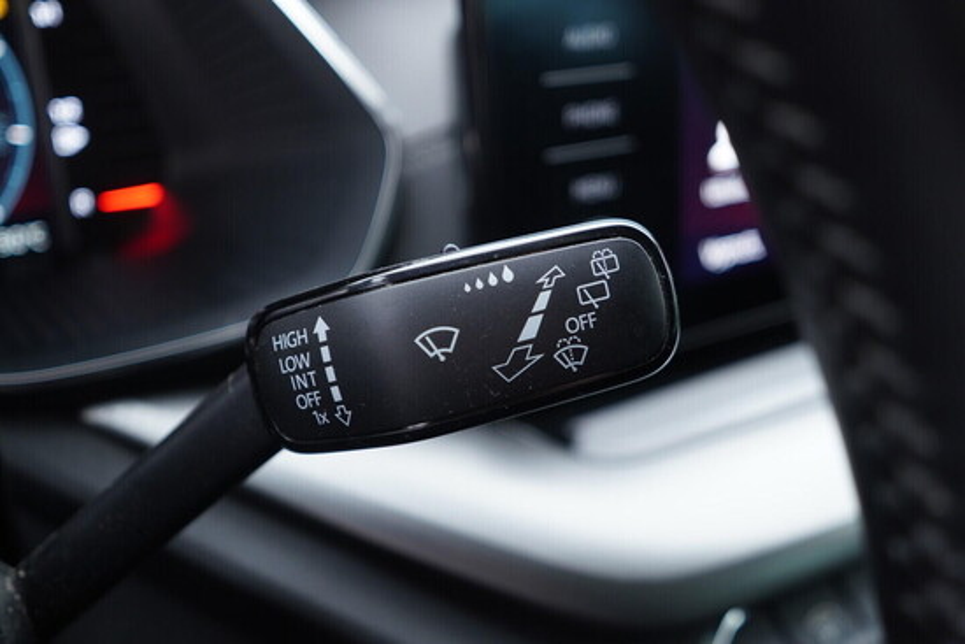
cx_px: 482
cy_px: 322
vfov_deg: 36.9
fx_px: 965
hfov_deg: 53.1
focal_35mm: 36
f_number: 2.8
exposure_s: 1/40
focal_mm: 24
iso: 320
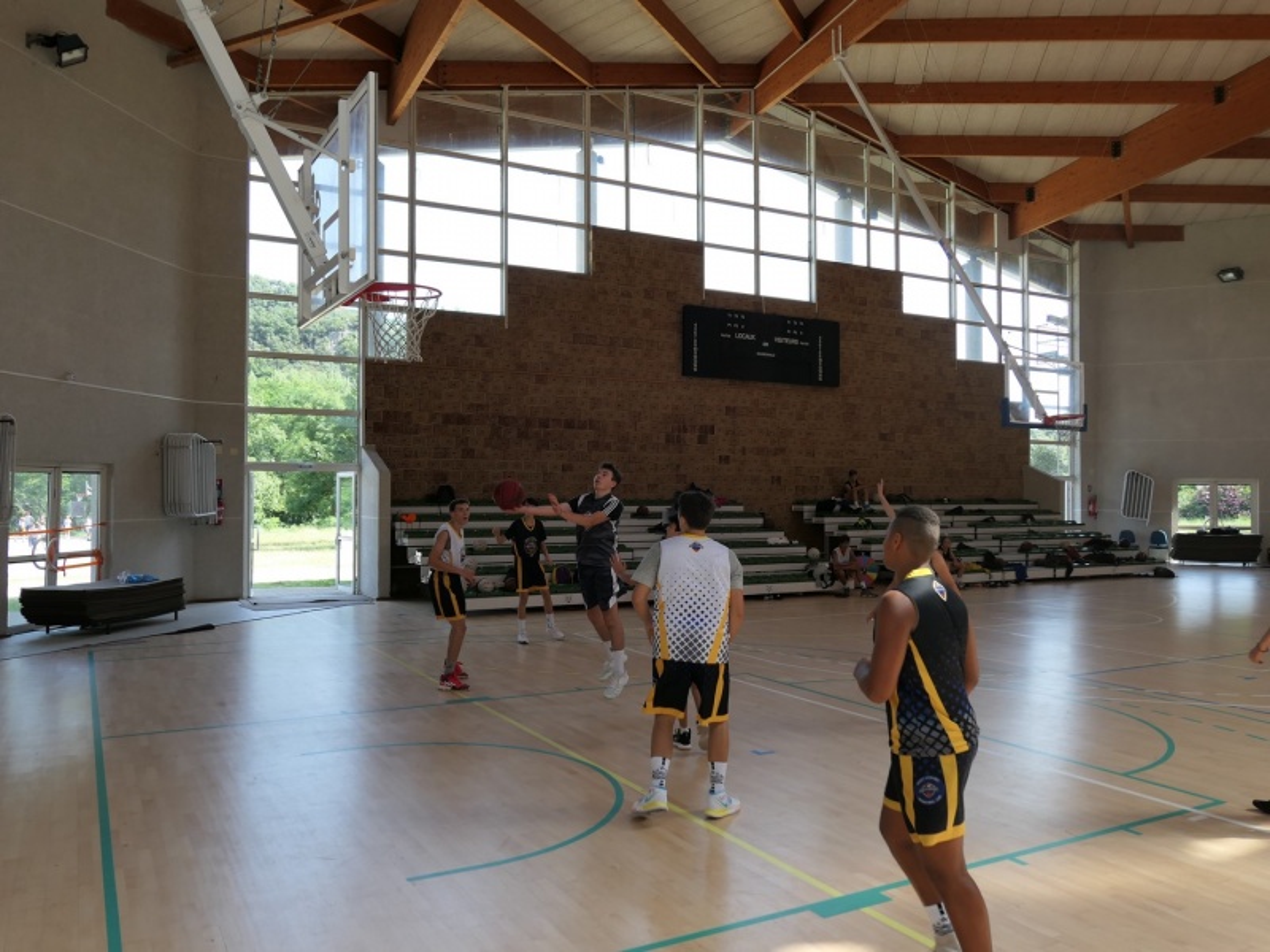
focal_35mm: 26
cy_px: 476
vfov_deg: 53.1
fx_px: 954
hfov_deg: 67.3
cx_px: 635
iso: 125
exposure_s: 1/250
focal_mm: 8.8
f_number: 2.8
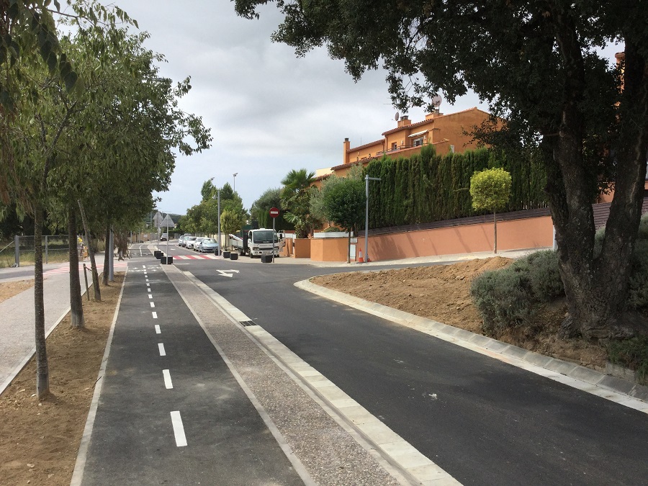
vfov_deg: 45.4
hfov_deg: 58.4
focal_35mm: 31
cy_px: 243
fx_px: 580
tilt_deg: -5.6
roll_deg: -0.9
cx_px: 324
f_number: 2.4
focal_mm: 3.3
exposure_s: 1/1538
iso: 25
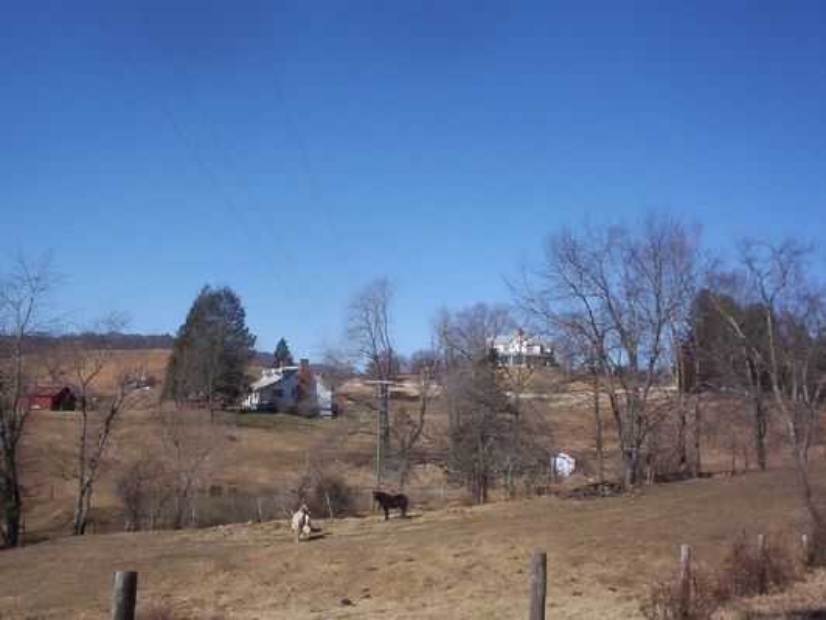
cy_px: 310
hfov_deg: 47.9
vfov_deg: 36.8
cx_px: 413
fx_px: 931
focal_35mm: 39
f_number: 8
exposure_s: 1/308
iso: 100
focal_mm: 6
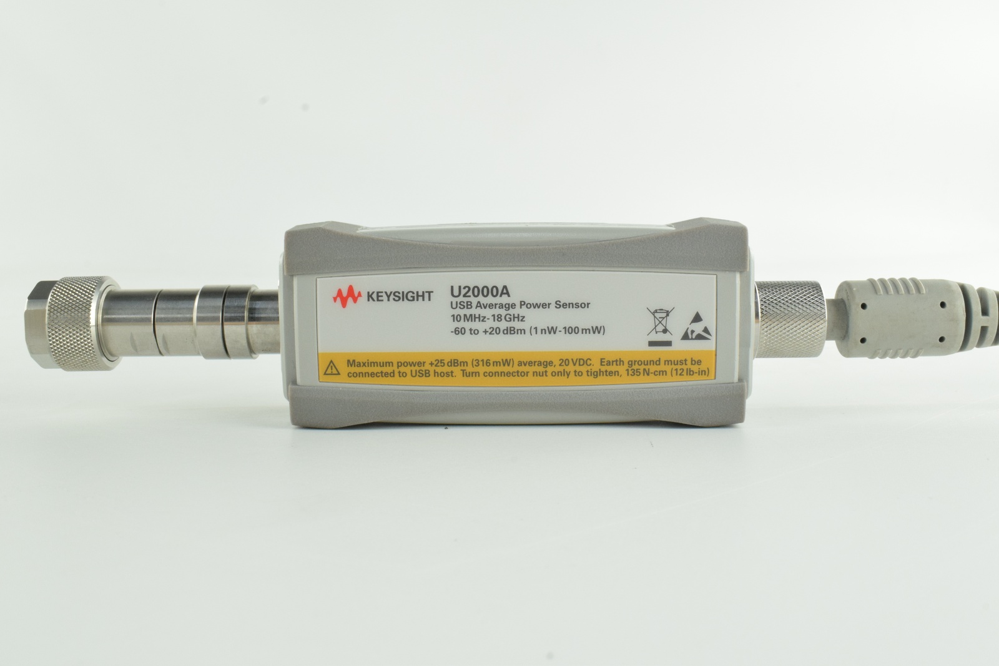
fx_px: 1124
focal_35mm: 40
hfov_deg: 47.9
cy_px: 333
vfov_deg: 33.0
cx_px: 500
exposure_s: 1/30
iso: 1600
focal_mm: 27
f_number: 22
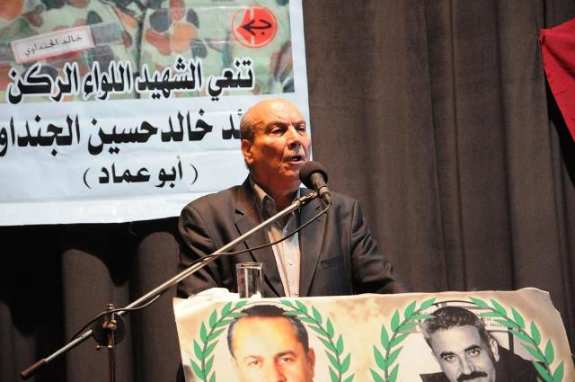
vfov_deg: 9.3
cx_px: 288
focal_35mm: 147
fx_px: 2345
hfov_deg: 14.0
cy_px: 191
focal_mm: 98
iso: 2500
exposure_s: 1/60
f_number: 5.6
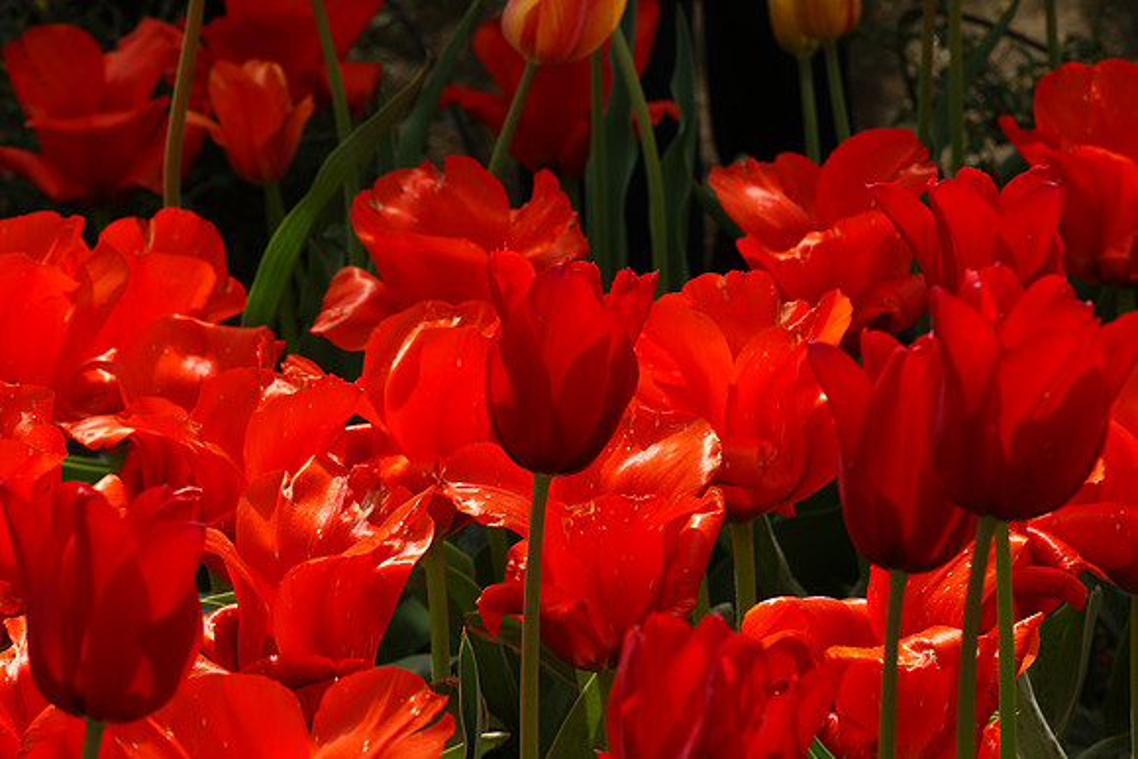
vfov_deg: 9.2
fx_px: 4743
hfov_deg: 13.7
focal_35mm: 150
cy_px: 380
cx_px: 569
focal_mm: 100
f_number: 11
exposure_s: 1/160
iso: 200
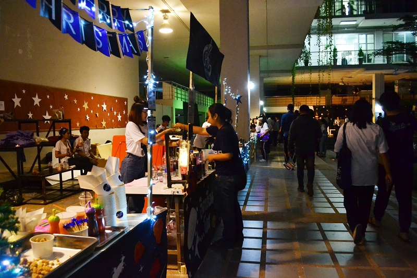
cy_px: 139
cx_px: 208
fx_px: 313
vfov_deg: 47.9
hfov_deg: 67.4
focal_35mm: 27
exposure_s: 1/80
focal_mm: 18
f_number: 4.5
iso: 3200
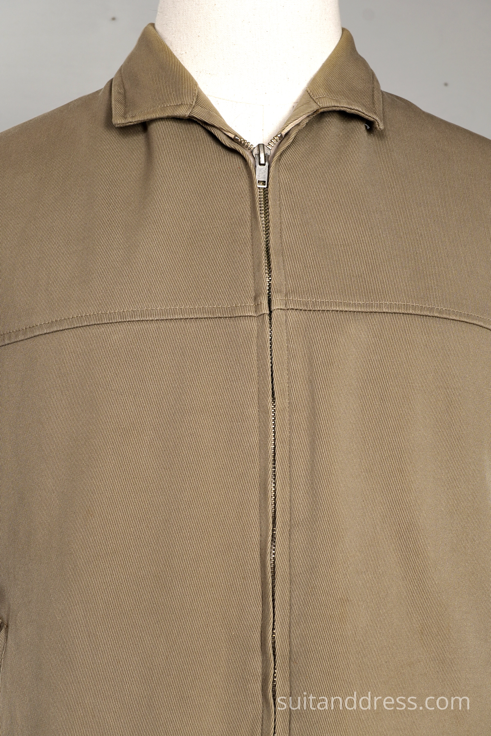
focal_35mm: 48
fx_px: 982
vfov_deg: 41.1
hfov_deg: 28.1
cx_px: 246
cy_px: 368
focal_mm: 32
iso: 200
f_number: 9
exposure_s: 1/13
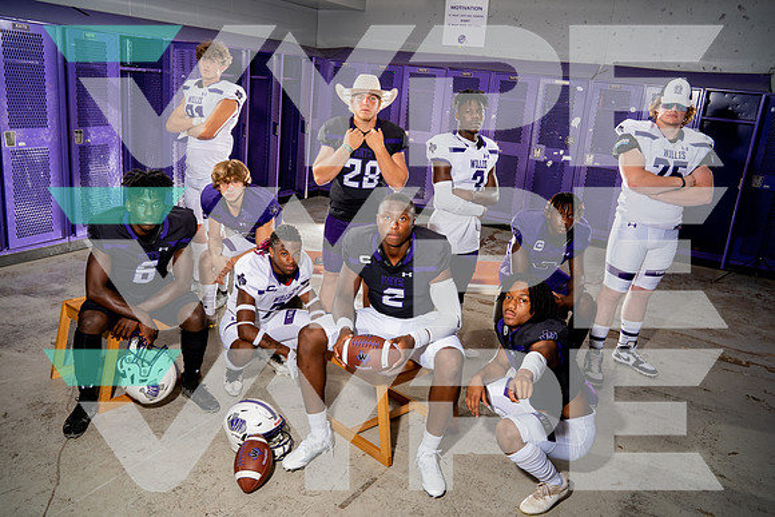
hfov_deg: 64.4
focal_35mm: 29
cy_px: 256
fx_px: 616
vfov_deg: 45.5
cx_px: 379
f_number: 7.1
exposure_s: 1/250
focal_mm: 28
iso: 200
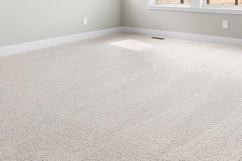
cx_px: 152
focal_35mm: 44
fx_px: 296
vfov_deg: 28.1
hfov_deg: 44.1
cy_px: -11
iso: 200
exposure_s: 1/400
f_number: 8
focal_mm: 16
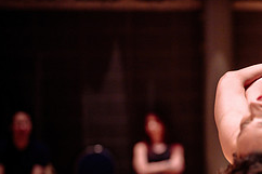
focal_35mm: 120
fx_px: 873
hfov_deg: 16.4
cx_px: 312
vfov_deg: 11.3
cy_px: 158
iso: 1600
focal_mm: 50
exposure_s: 1/200
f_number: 1.4
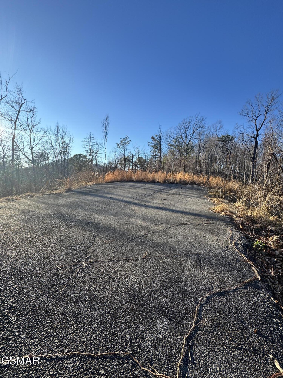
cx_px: 142
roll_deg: -1.6
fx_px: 153
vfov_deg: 102.1
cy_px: 189
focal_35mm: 14
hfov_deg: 85.7
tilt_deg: -4.4
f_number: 2.2
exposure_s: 1/831
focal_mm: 2.22
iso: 50
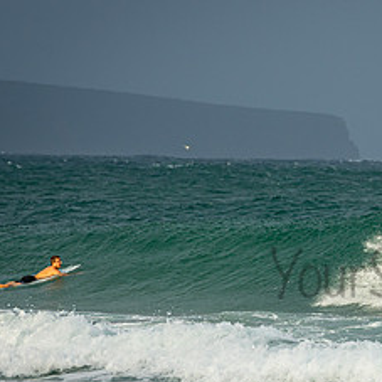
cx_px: 444
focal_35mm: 651
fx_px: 8128
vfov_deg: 2.7
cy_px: 258
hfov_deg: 2.7
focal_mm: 200
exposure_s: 1/640
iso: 200
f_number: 5.6
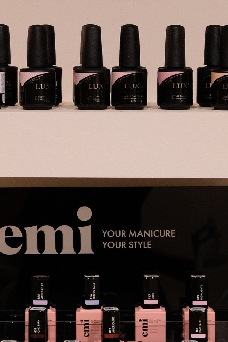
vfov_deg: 10.4
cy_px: 62
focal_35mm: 198
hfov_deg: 6.9
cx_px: 64
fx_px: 1880
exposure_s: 1/125
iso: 1000
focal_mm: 50
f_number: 5
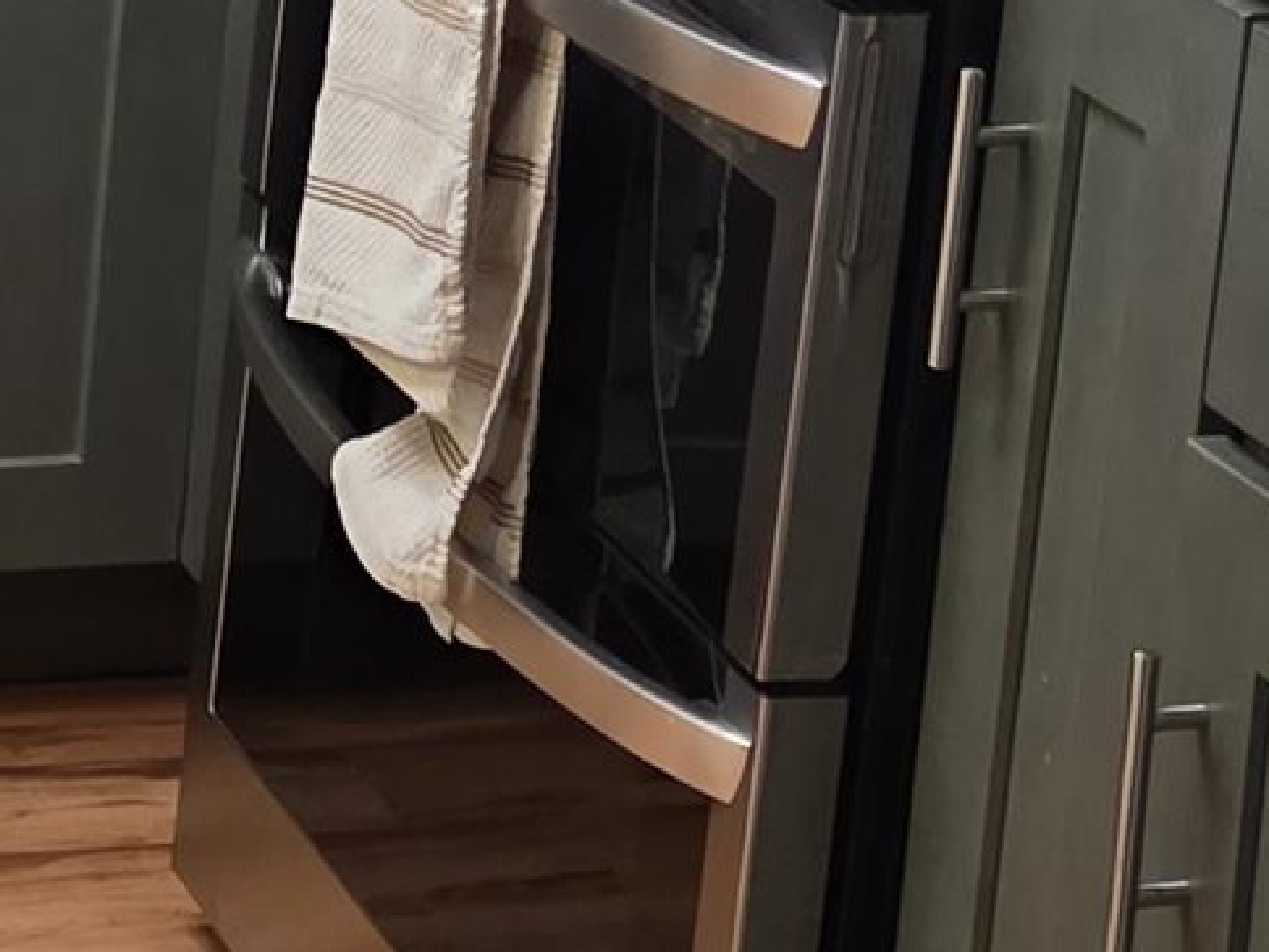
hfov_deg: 13.5
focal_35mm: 146
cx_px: 540
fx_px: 5352
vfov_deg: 10.0
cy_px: -262
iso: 400
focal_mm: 6.25
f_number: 1.7
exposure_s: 1/120
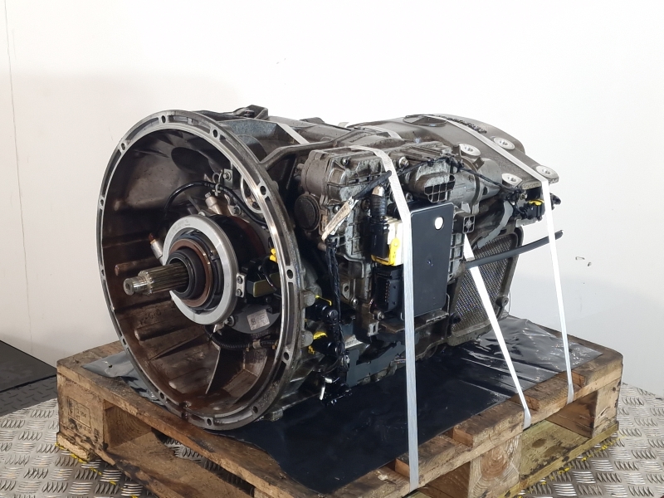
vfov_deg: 58.9
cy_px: 249
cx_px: 332
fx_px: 441
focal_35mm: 23
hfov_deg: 73.9
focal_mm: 6.4
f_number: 1.8
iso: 80
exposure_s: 1/50
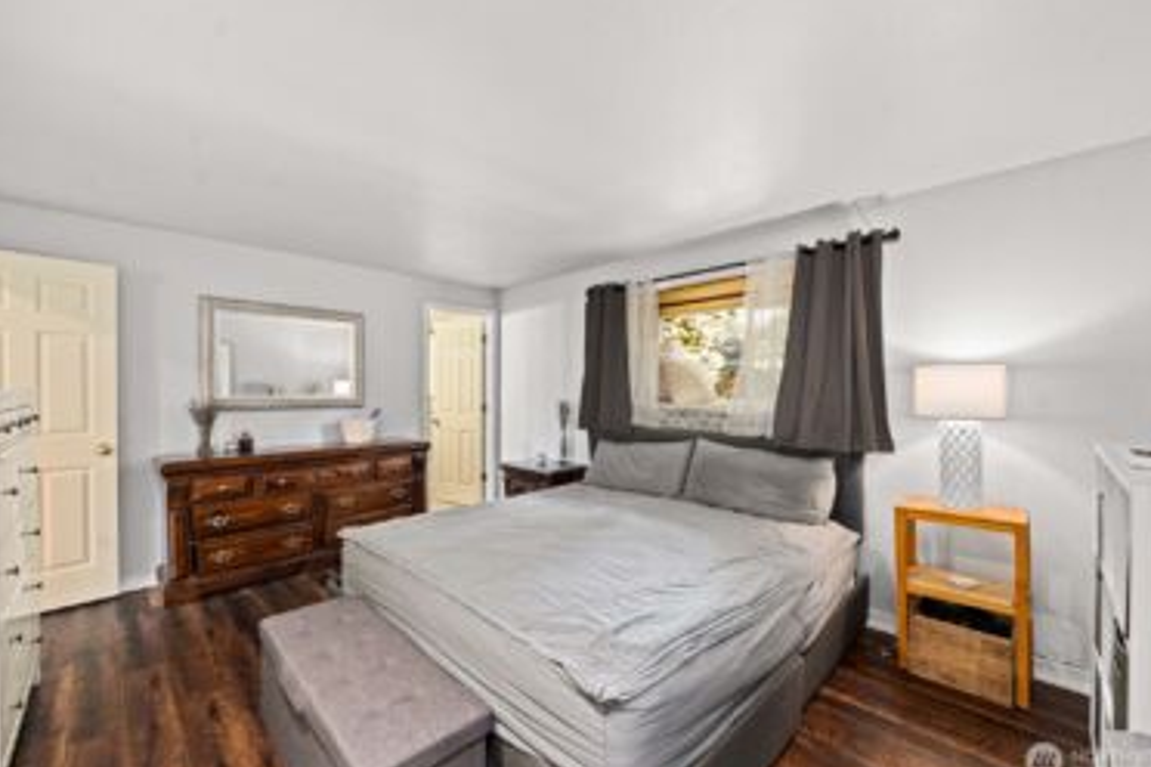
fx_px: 448
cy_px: 376
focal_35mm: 14
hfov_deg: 104.2
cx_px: 585
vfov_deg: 81.2
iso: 1000
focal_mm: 13
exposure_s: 1/4
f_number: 6.7
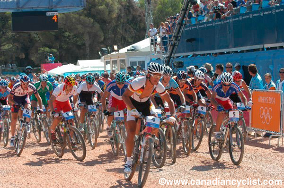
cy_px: 94
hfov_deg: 18.2
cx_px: 142
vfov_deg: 12.1
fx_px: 886
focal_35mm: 112
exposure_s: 1/800
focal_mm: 75
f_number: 4
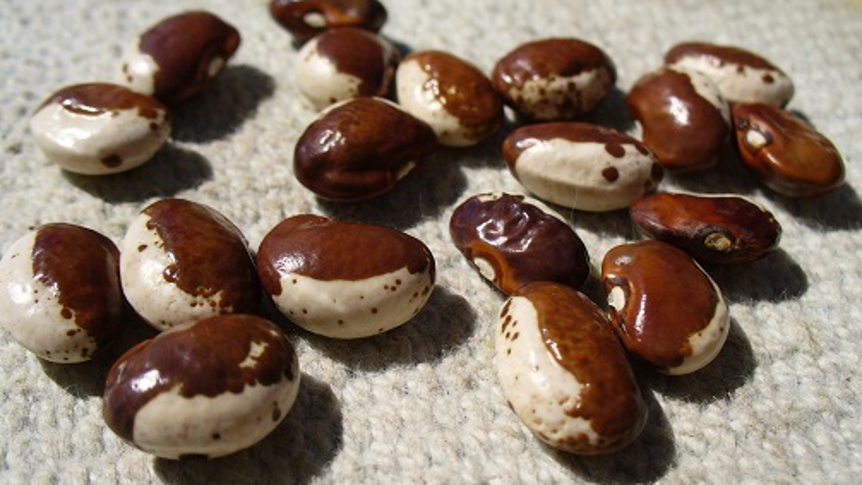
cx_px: 427
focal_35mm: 41
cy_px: 255
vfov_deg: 29.0
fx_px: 937
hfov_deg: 49.4
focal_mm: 6.1
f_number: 5.6
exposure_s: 1/640
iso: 80
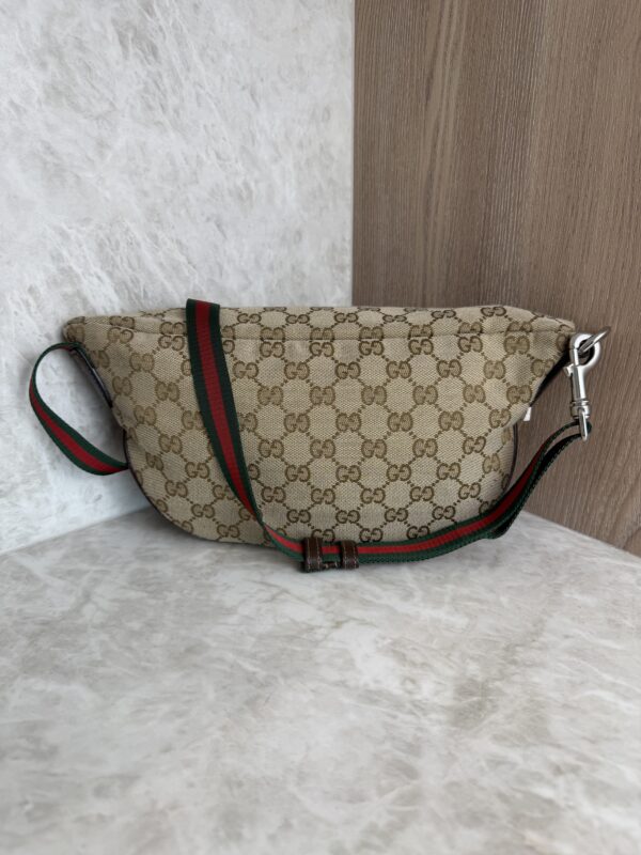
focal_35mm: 24
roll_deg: -0.4
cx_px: 320
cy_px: 428
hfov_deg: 56.8
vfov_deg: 71.6
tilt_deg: -19.8
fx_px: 593
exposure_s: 1/146
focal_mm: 6.76
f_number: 1.78
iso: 50
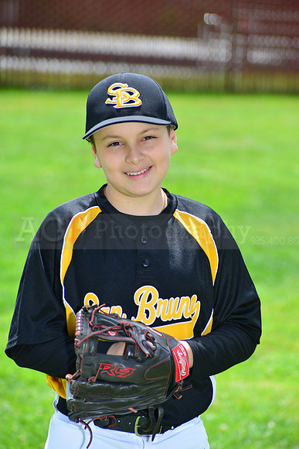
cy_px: 224
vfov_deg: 11.1
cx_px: 150
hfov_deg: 7.4
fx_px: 2303
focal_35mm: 185
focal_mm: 185
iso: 200
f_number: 8
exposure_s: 1/200
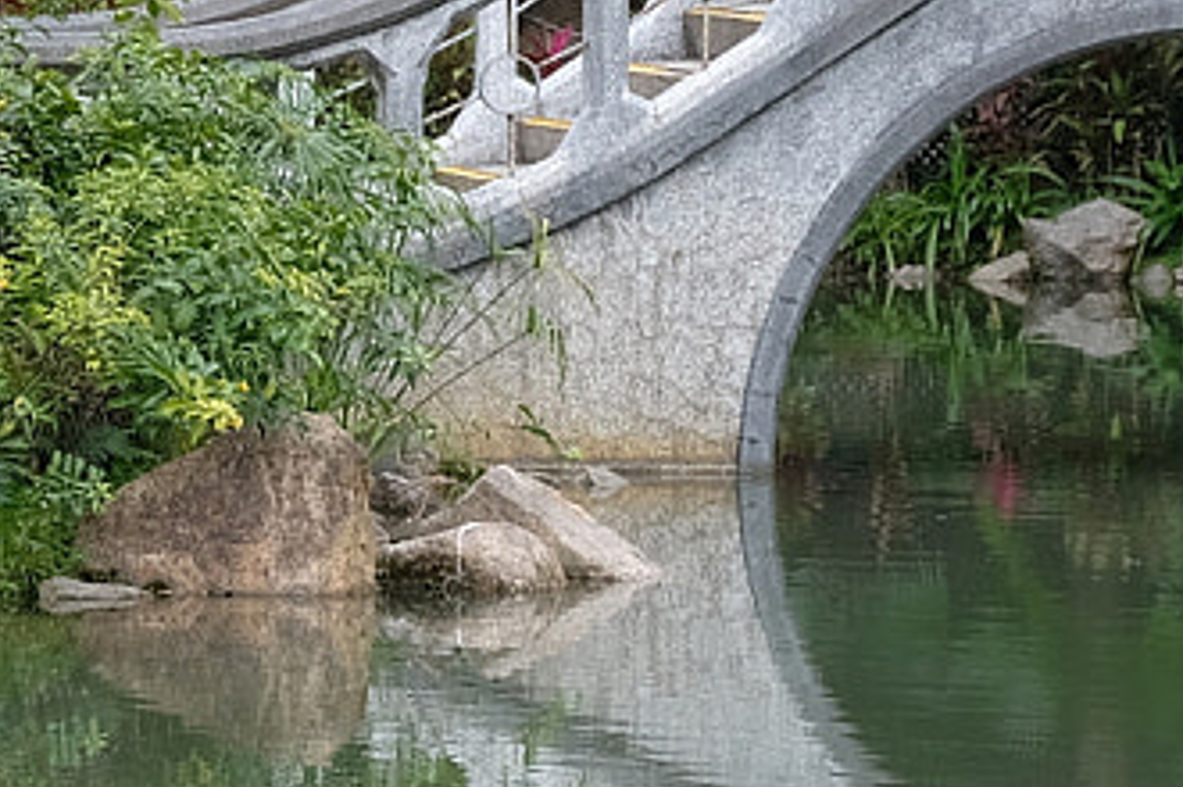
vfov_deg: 3.8
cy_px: -197
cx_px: -397
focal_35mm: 363
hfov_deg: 5.6
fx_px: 11917
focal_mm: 50
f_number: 6.4
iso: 200
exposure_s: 1/150
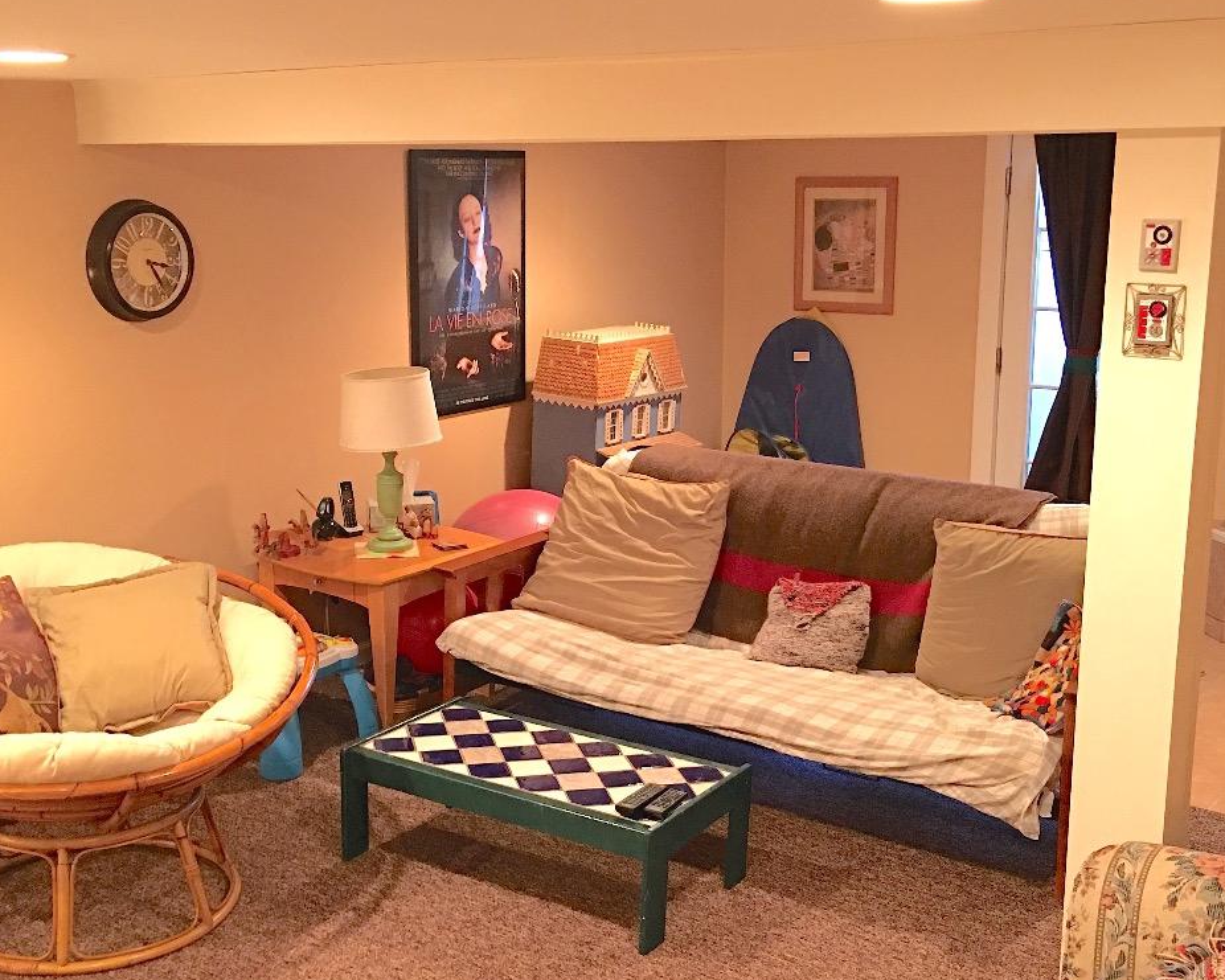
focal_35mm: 44
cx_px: 582
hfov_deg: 42.0
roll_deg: +0.0
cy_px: 507
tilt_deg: -10.9
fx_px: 1595
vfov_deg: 34.2
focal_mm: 4.15
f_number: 2.2
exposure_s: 1/4
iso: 50
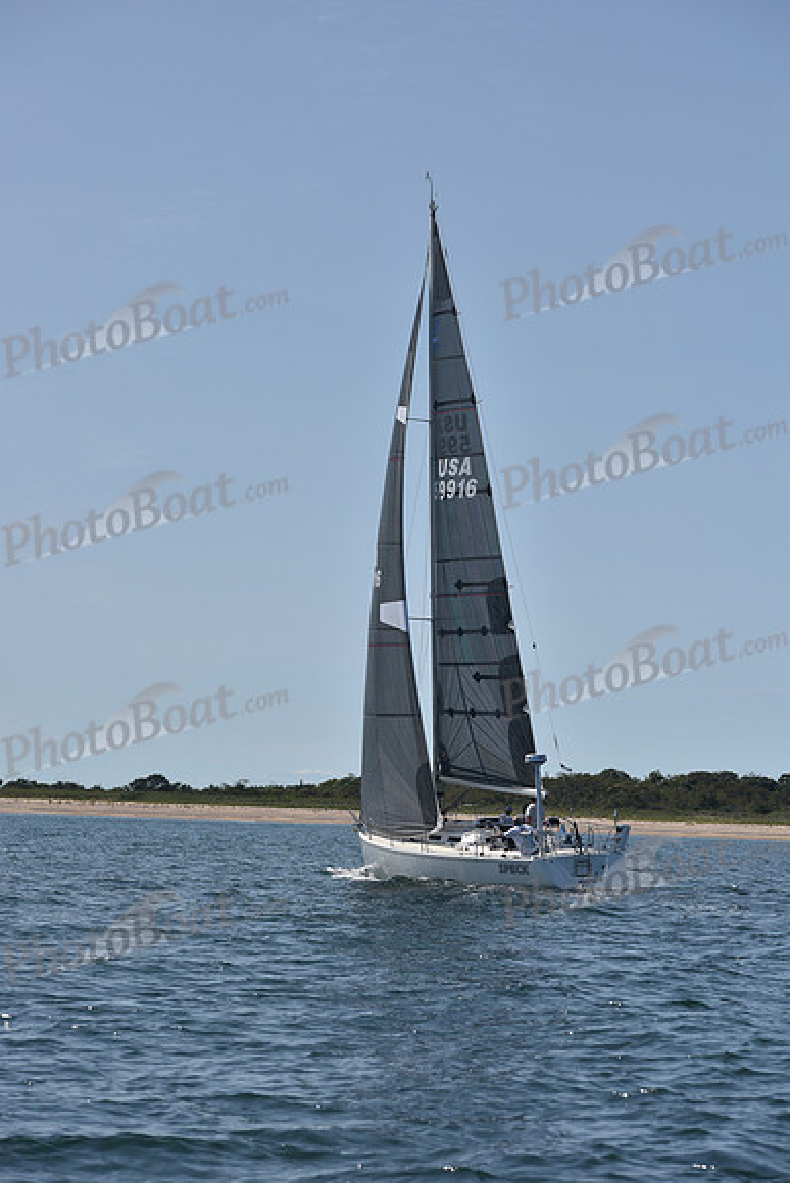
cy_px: 592
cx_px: 395
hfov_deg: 15.9
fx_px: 2829
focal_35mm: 86
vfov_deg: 23.6
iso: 250
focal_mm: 86
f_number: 7.1
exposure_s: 1/1250
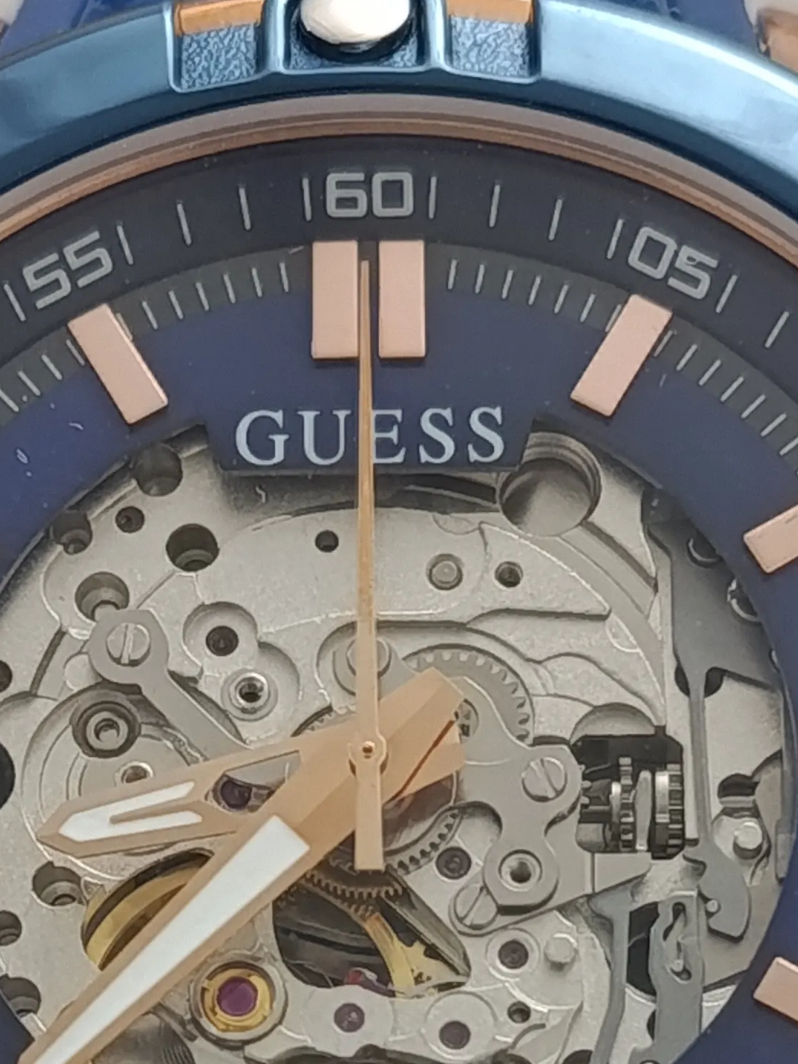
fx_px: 3995
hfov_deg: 11.4
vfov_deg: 14.9
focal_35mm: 130
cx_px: 339
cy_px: 1057
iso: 708
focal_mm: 5.24
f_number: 1.7
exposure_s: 1/100
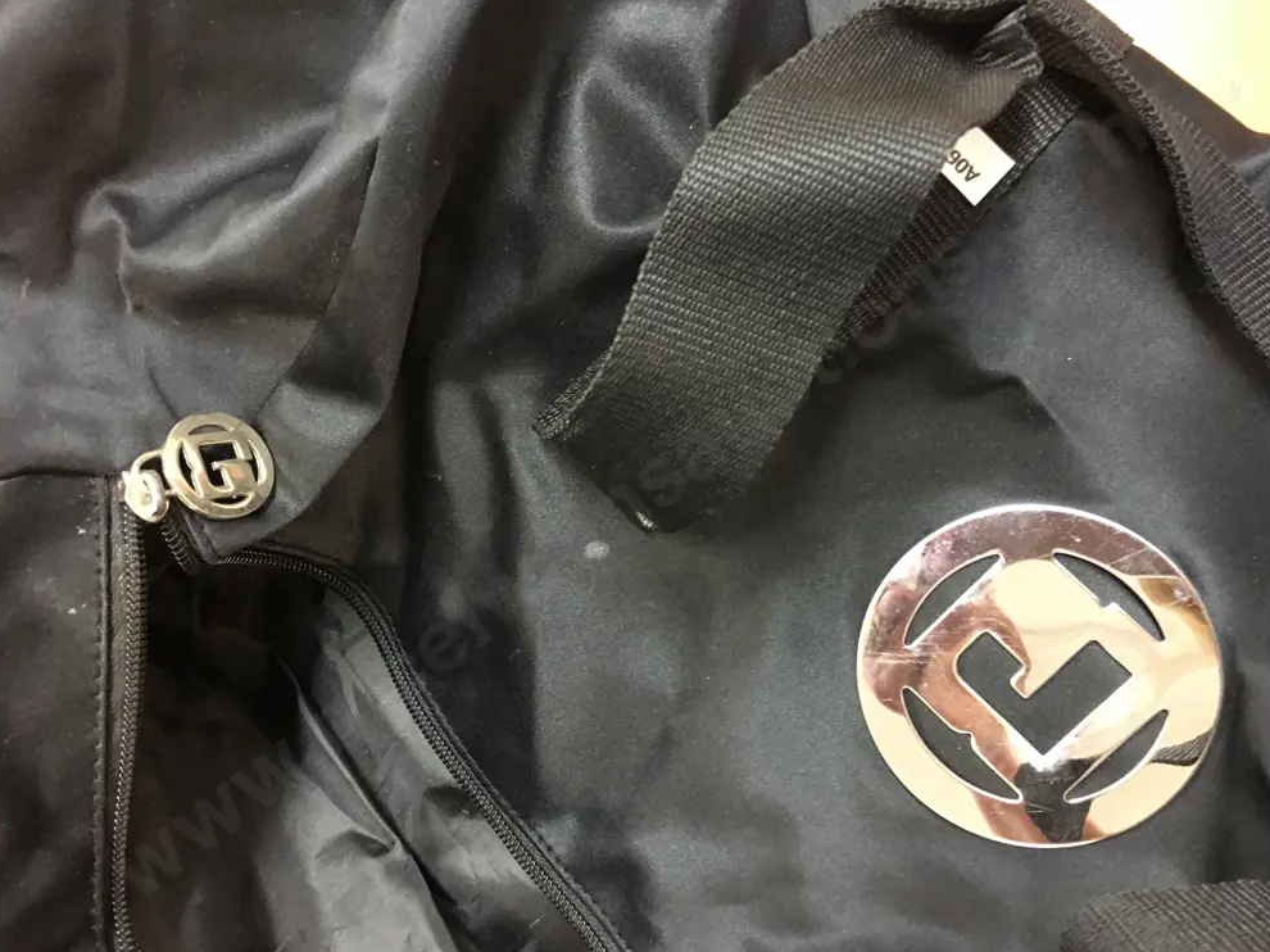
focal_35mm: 30
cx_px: 648
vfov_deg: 46.8
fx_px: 1100
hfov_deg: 60.0
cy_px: 491
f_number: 2.2
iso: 125
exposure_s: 1/8
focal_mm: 4.15
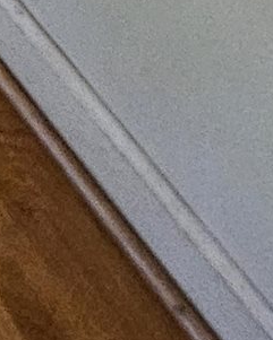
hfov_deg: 11.3
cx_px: -495
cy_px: -918
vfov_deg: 8.9
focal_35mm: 97
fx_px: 979
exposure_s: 1/30
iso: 400
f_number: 2.2
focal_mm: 2.2
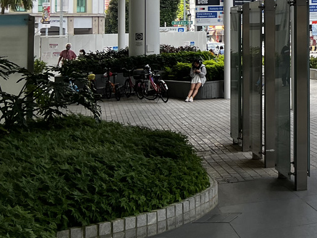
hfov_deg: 20.8
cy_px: -27
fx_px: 741
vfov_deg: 17.5
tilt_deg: +4.1
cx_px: 463
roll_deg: +2.0
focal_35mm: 81
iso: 50
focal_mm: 5.7
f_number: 1.5
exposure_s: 1/591
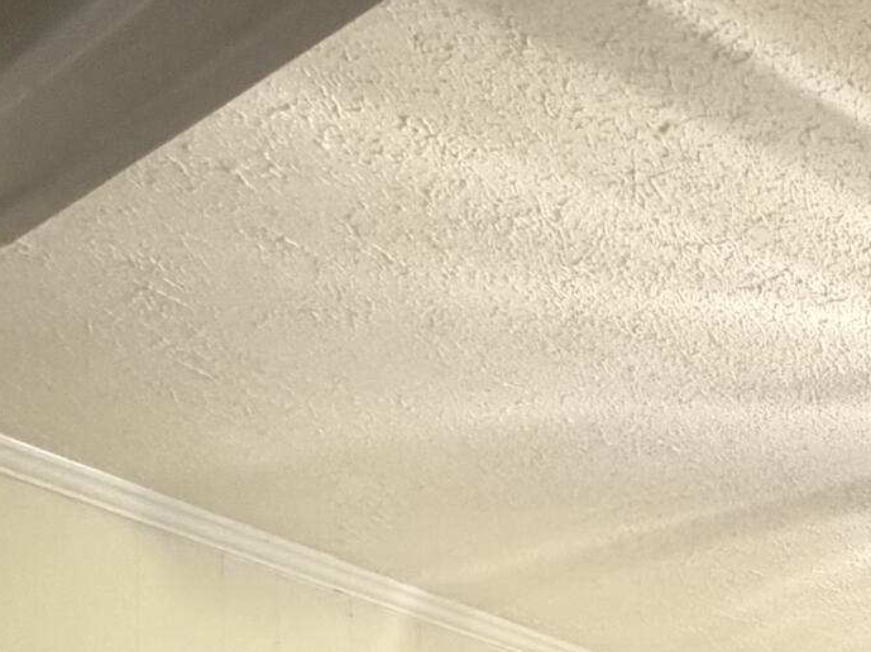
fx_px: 1534
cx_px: 1221
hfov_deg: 25.7
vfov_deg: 17.8
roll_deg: -0.3
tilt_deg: -3.3
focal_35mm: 61
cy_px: 1259
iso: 3200
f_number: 2.2
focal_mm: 2.22
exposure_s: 1/30
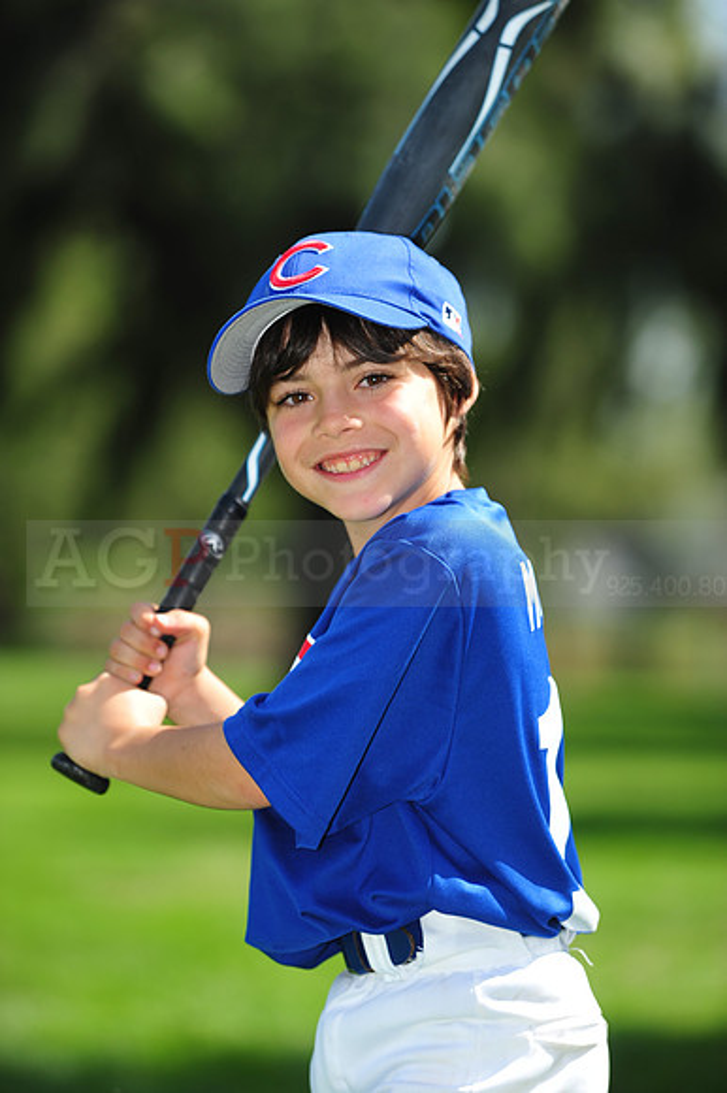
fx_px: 6065
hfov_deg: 6.9
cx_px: 364
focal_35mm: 200
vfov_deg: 10.3
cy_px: 546
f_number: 4.5
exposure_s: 1/800
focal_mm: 200
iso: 200
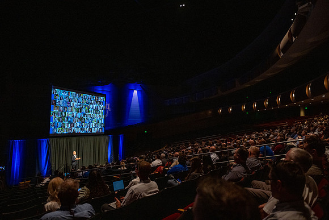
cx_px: 164
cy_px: 110
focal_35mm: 24
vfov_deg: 53.2
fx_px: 219
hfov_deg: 73.7
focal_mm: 24
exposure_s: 1/320
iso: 2000
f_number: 2.8
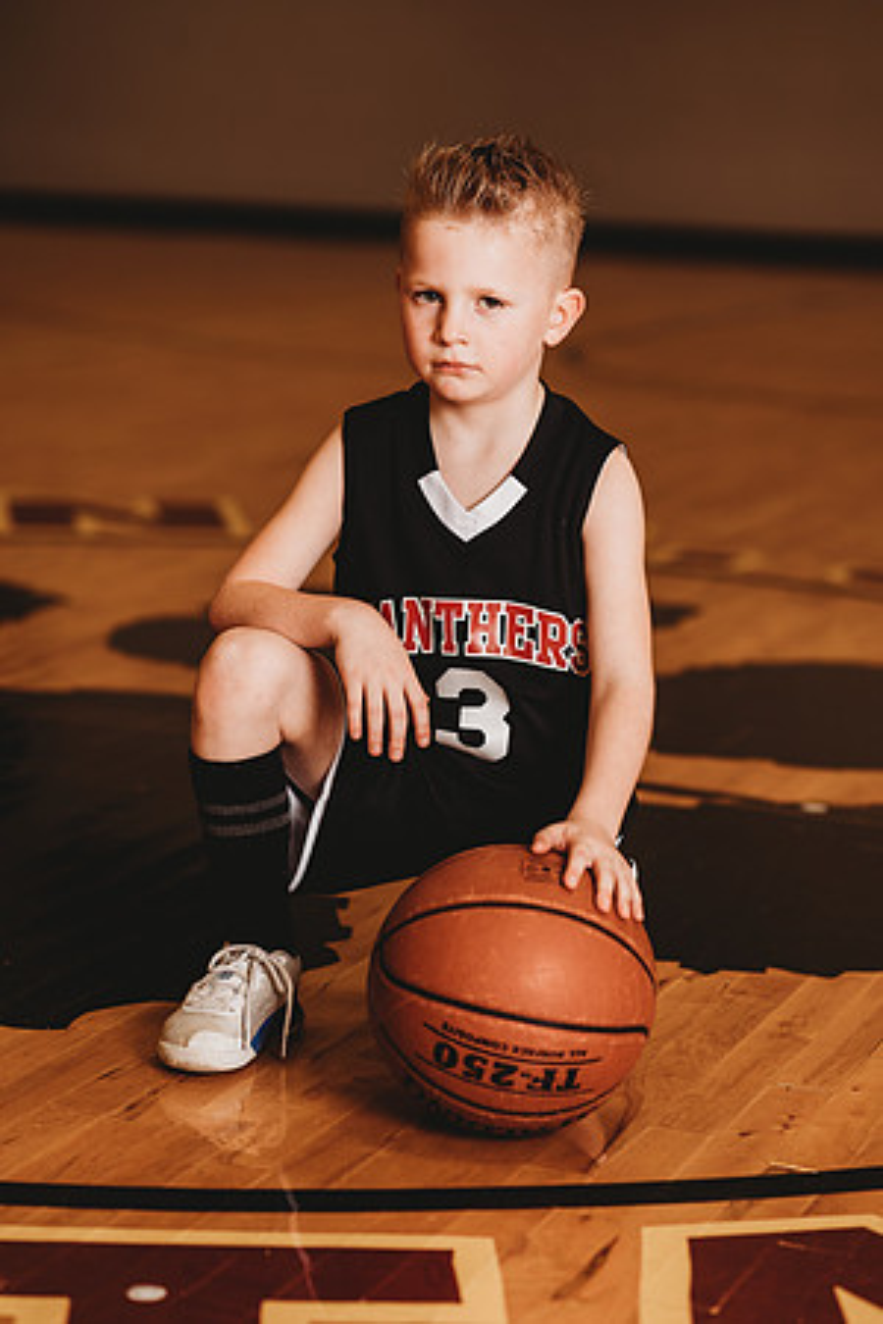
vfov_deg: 23.9
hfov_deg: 16.1
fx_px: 3127
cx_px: 442
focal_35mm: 85
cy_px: 662
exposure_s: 1/160
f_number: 2.5
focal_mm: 85
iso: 100
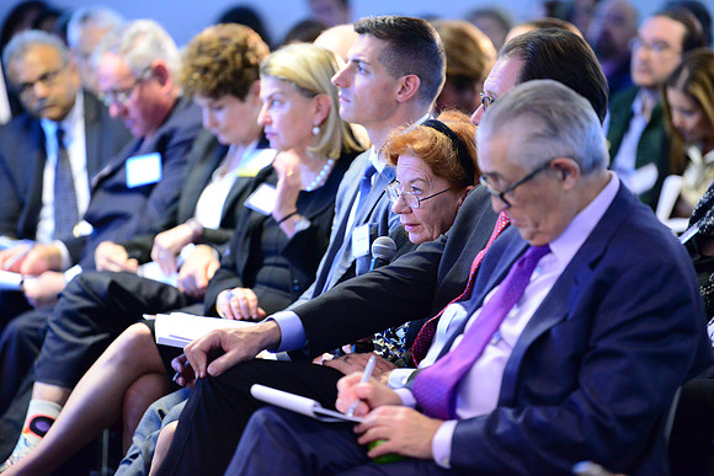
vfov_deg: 6.9
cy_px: 238
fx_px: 3967
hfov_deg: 10.3
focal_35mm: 200
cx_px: 357
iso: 6400
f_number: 2.8
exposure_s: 1/60
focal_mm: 200
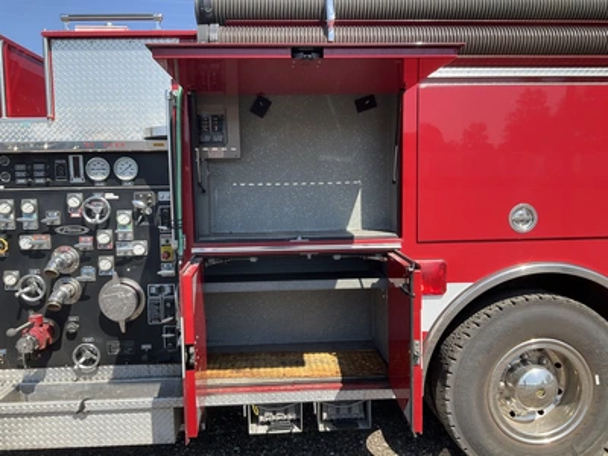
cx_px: 304
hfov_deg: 61.7
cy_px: 228
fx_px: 509
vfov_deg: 48.2
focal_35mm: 29
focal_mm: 3
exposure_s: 1/749
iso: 25
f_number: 1.8
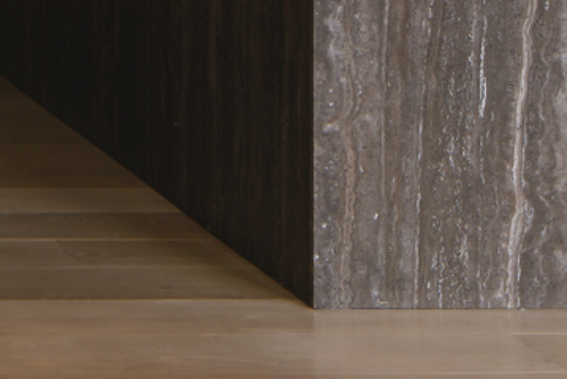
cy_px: -412
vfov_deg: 9.5
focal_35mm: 134
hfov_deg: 11.8
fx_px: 2111
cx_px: -885
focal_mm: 24
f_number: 10
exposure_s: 1/15
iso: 125
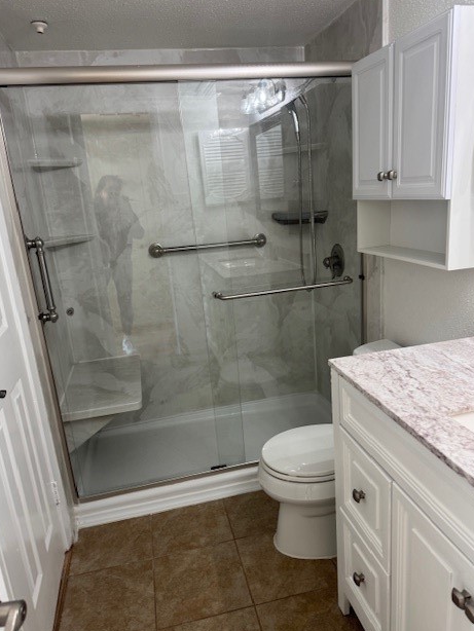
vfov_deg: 69.4
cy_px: 323
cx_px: 239
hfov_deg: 54.9
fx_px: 456
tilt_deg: -15.7
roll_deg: +5.5
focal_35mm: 25
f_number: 1.78
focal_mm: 6.76
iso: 125
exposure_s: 1/60
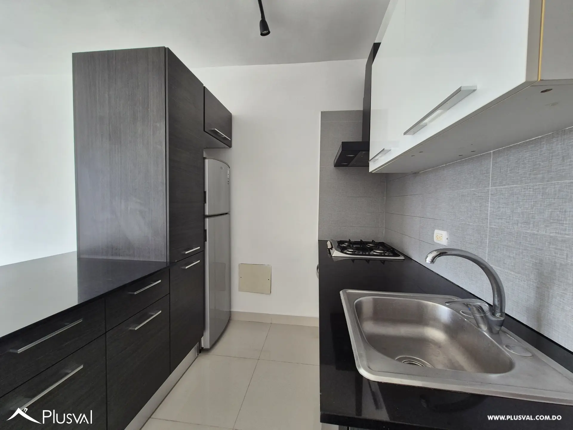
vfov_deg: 89.9
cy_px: 215
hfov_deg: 106.2
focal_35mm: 13
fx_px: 215
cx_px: 286
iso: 80
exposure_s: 1/60
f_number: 2.2
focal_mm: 2.2
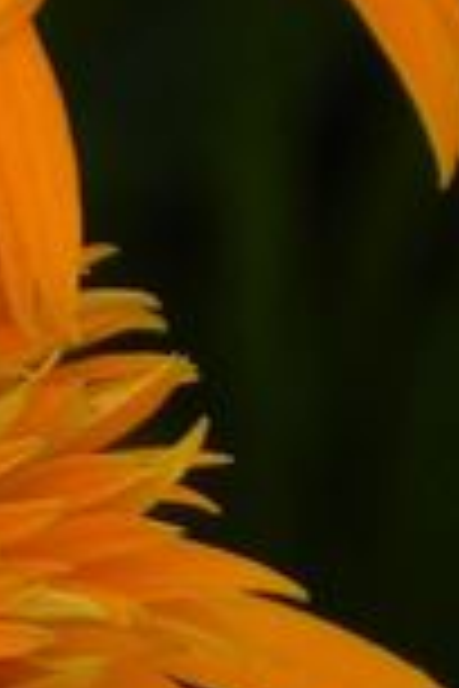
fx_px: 25721
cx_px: -324
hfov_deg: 1.0
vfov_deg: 1.5
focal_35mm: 1345
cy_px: 315
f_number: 5
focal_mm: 44
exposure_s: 1/60
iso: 160
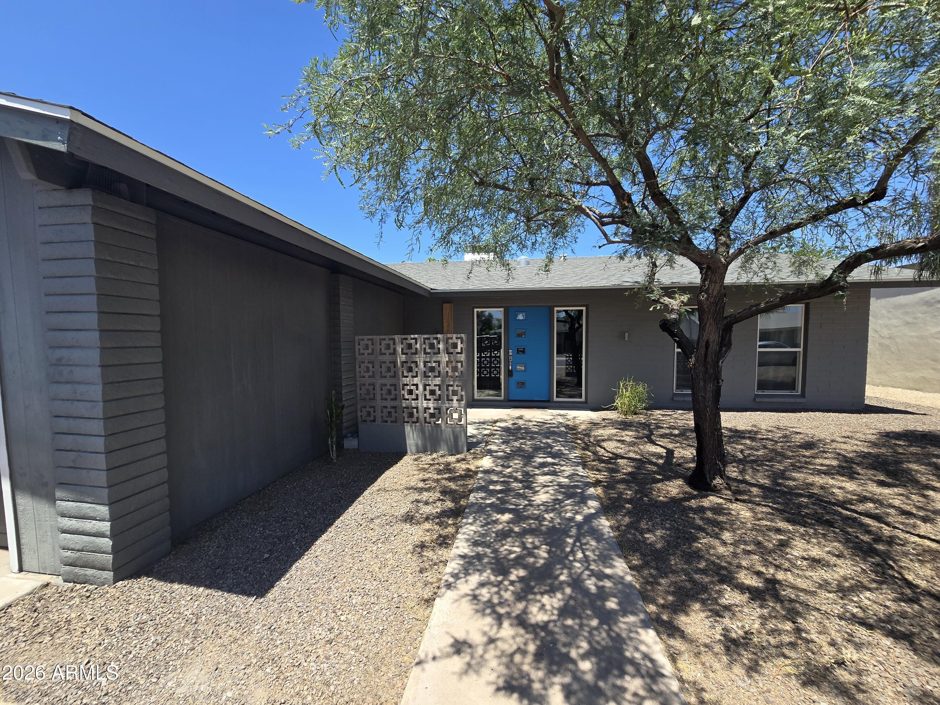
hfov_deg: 106.2
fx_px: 353
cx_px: 470
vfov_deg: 89.9
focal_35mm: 13
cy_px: 352
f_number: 2.2
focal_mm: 2.2
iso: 50
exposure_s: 1/1228
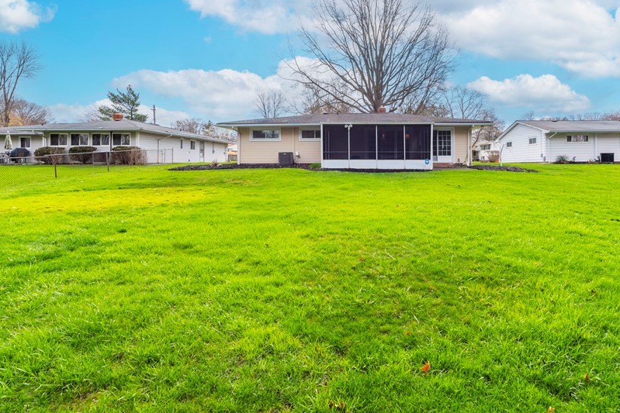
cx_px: 353
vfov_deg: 63.8
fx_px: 327
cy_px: 160
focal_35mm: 19
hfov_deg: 86.4
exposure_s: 1/320
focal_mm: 14
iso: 200
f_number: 9
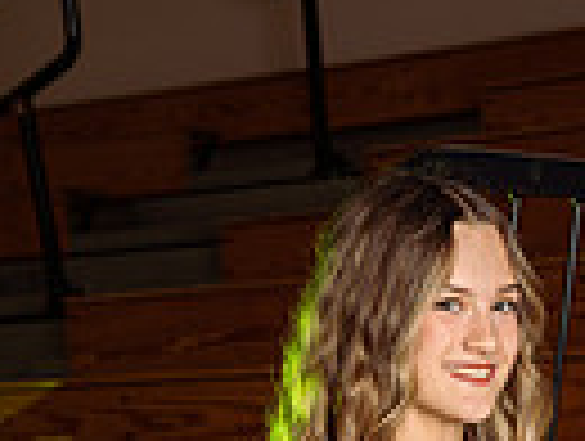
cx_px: 621
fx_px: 2590
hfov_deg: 12.7
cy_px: 1008
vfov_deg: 8.9
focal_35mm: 153
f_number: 5.6
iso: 125
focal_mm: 46
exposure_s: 1/250
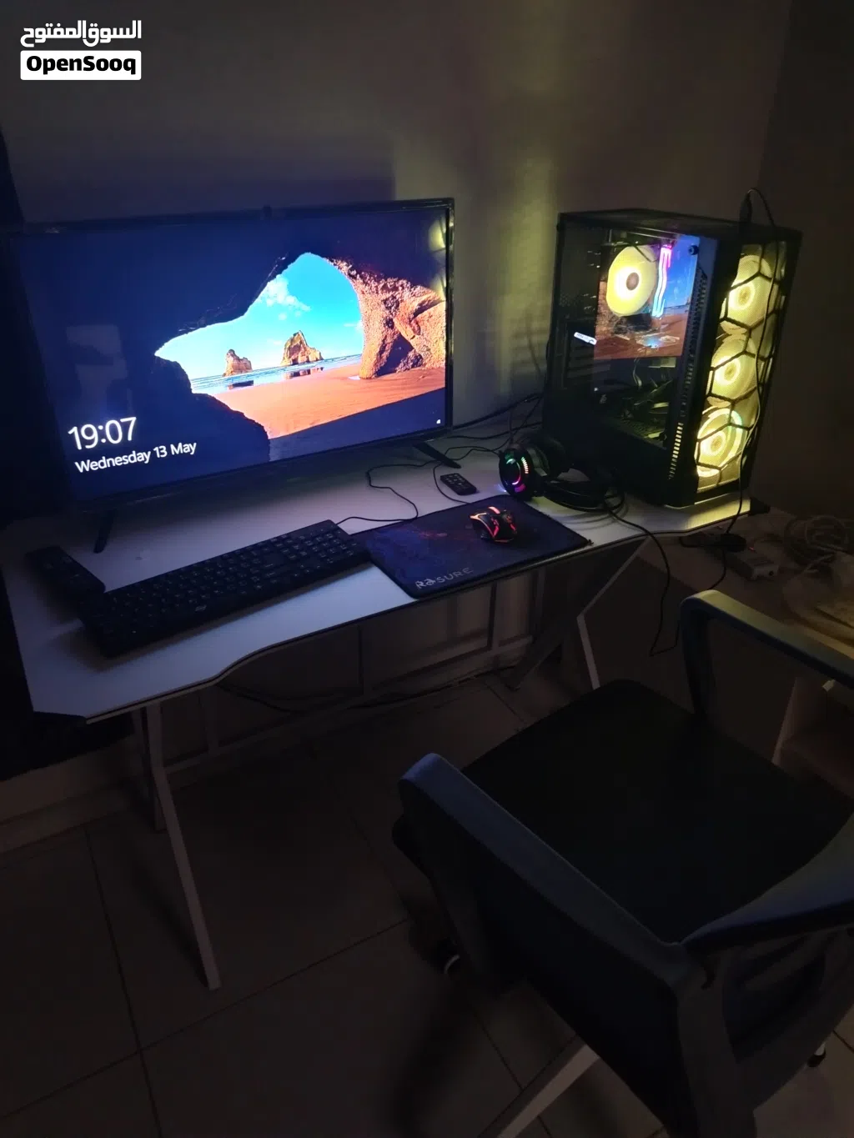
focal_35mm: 24
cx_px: 427
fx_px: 789
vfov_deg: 71.6
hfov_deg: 56.8
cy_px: 569
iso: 4347
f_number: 1.75
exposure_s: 1/20
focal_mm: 5.25
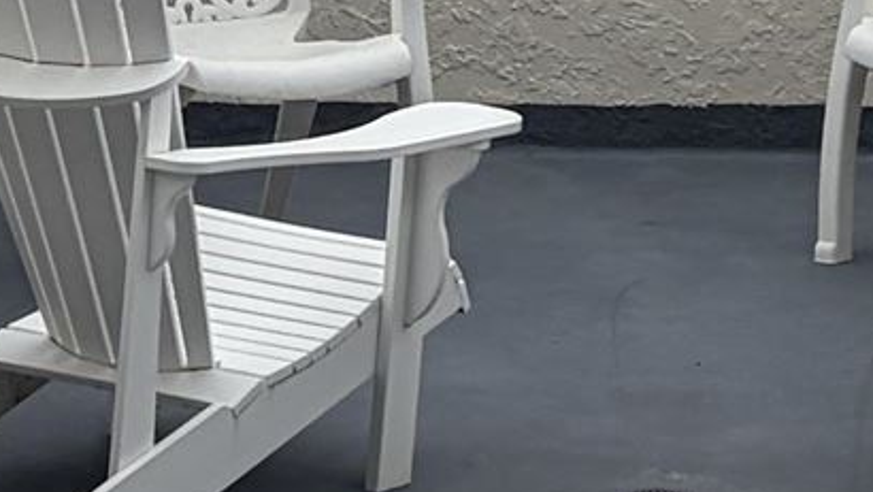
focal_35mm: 212
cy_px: -841
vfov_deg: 5.5
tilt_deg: -0.9
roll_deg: +0.6
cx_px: 718
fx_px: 4909
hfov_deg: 10.1
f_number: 1.6
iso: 64
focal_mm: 5.96
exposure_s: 1/5814
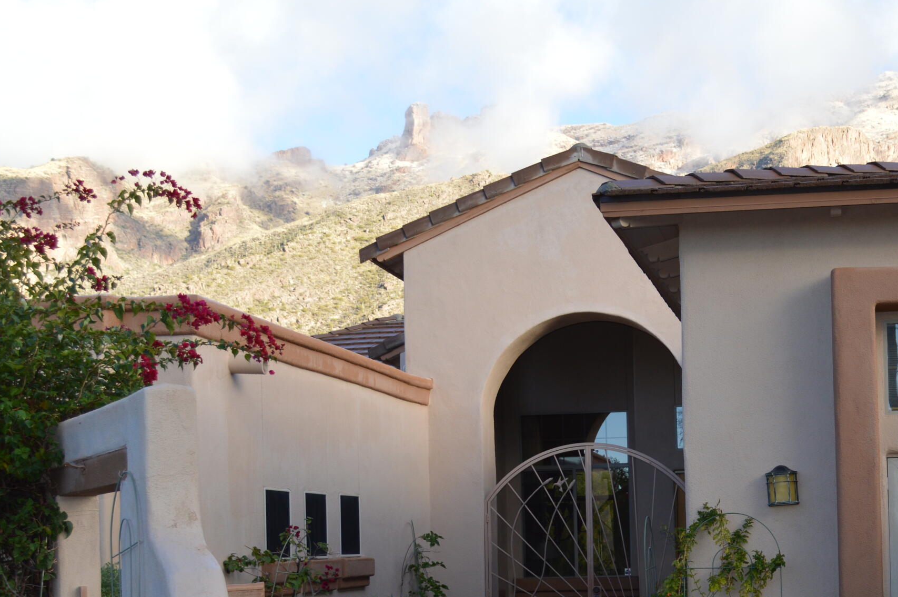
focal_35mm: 58
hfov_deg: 33.8
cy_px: 510
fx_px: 1445
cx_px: 672
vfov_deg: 22.9
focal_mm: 22
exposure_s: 1/200
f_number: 4.5
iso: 100
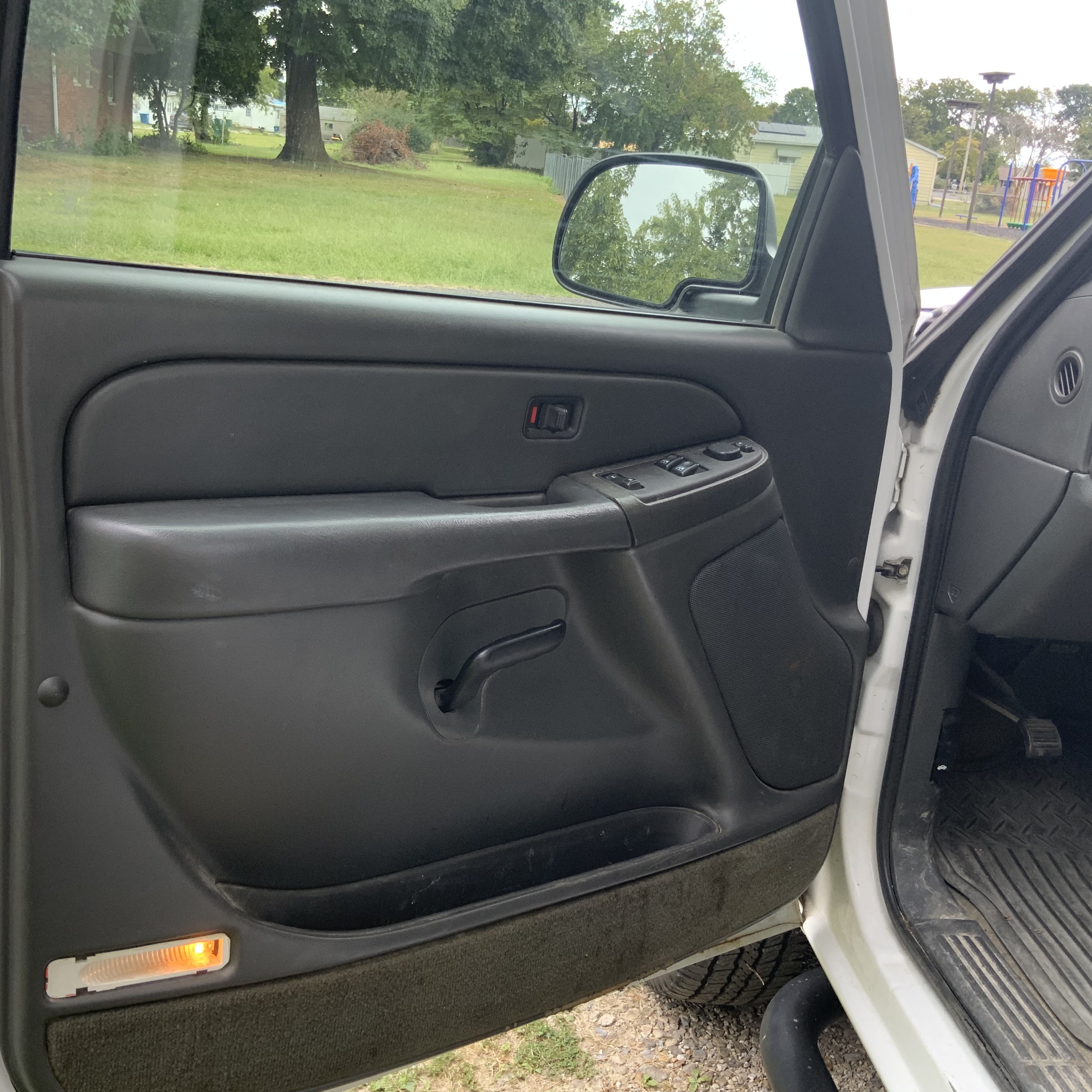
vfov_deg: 47.2
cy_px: 533
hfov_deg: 47.1
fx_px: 1249
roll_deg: -5.9
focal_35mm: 35
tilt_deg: -17.7
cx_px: 489
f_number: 1.8
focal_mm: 3
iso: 40
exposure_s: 1/122
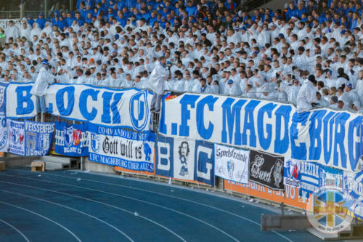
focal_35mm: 184
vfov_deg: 7.5
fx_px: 1855
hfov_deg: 11.2
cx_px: 182
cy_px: 121
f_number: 4
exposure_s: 1/1000
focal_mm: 67.46
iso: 500
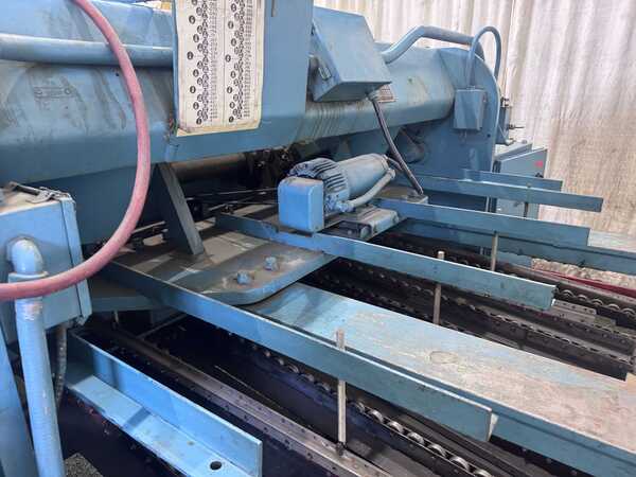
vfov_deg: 56.8
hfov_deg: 71.6
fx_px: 441
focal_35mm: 24
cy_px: 238
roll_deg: +1.3
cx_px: 318
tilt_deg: -18.6
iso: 400
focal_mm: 6.76
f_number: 1.78
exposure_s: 1/60
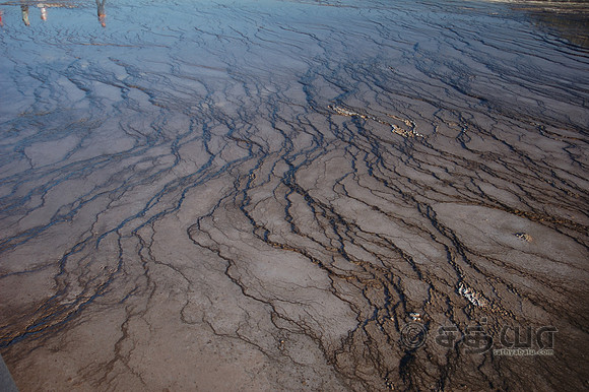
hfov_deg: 57.3
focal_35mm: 33
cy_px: 196
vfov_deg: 39.9
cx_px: 294
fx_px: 540
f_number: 3.8
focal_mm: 22
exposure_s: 1/320
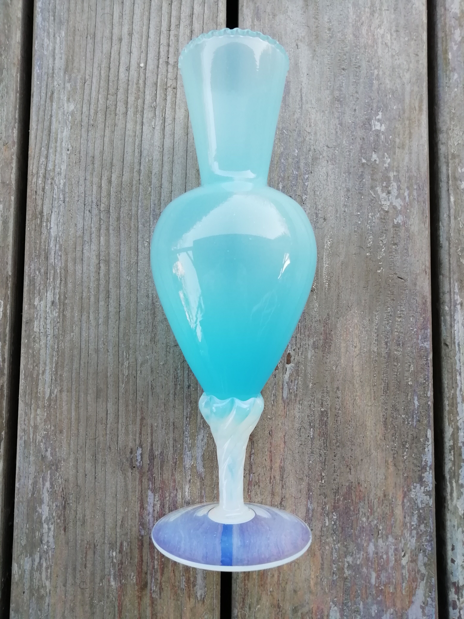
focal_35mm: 26
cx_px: 232
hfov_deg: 53.1
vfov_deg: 67.3
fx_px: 465
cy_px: 310
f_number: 2.2
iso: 64
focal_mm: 3.21
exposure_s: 1/100
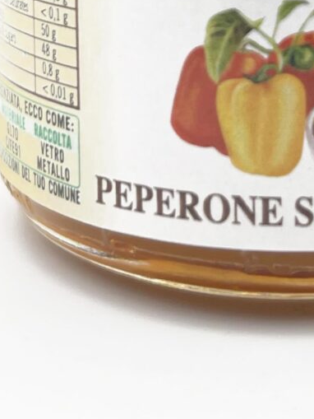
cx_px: 269
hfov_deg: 15.0
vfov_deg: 18.8
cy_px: -104
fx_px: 1185
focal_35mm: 98
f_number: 1.6
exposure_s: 1/307
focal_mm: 5.1
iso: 50
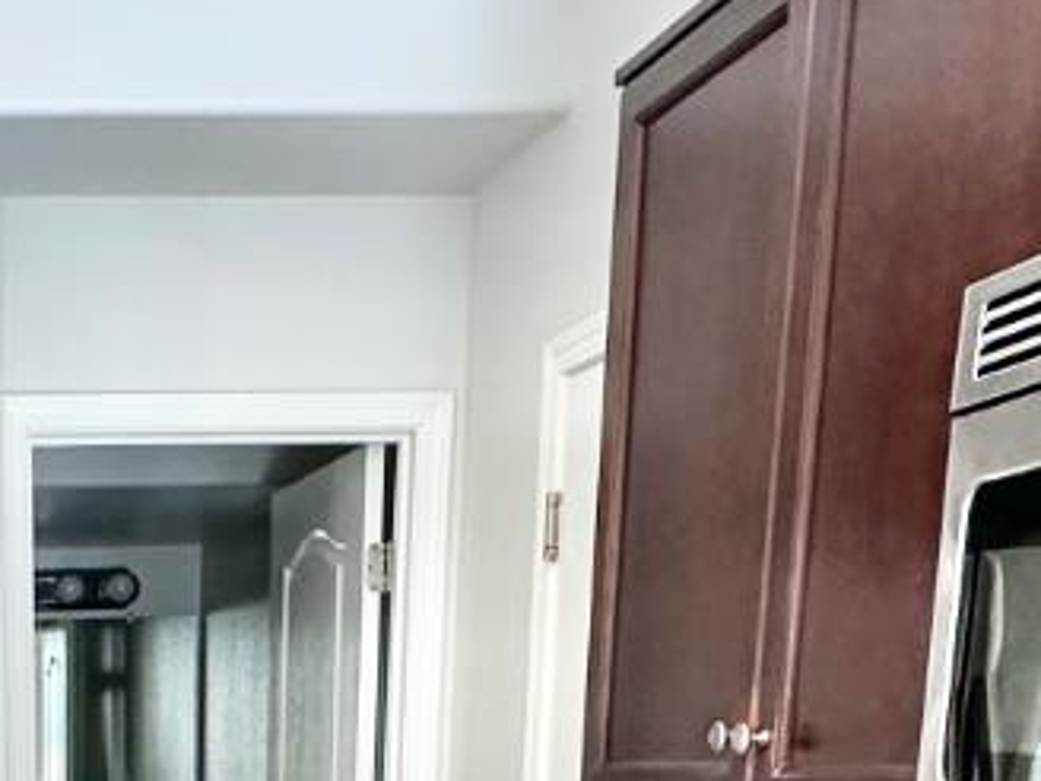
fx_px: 1925
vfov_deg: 19.2
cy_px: 1259
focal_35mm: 64
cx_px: -57
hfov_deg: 28.0
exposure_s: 1/60
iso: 250
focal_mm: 2.22
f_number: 2.2
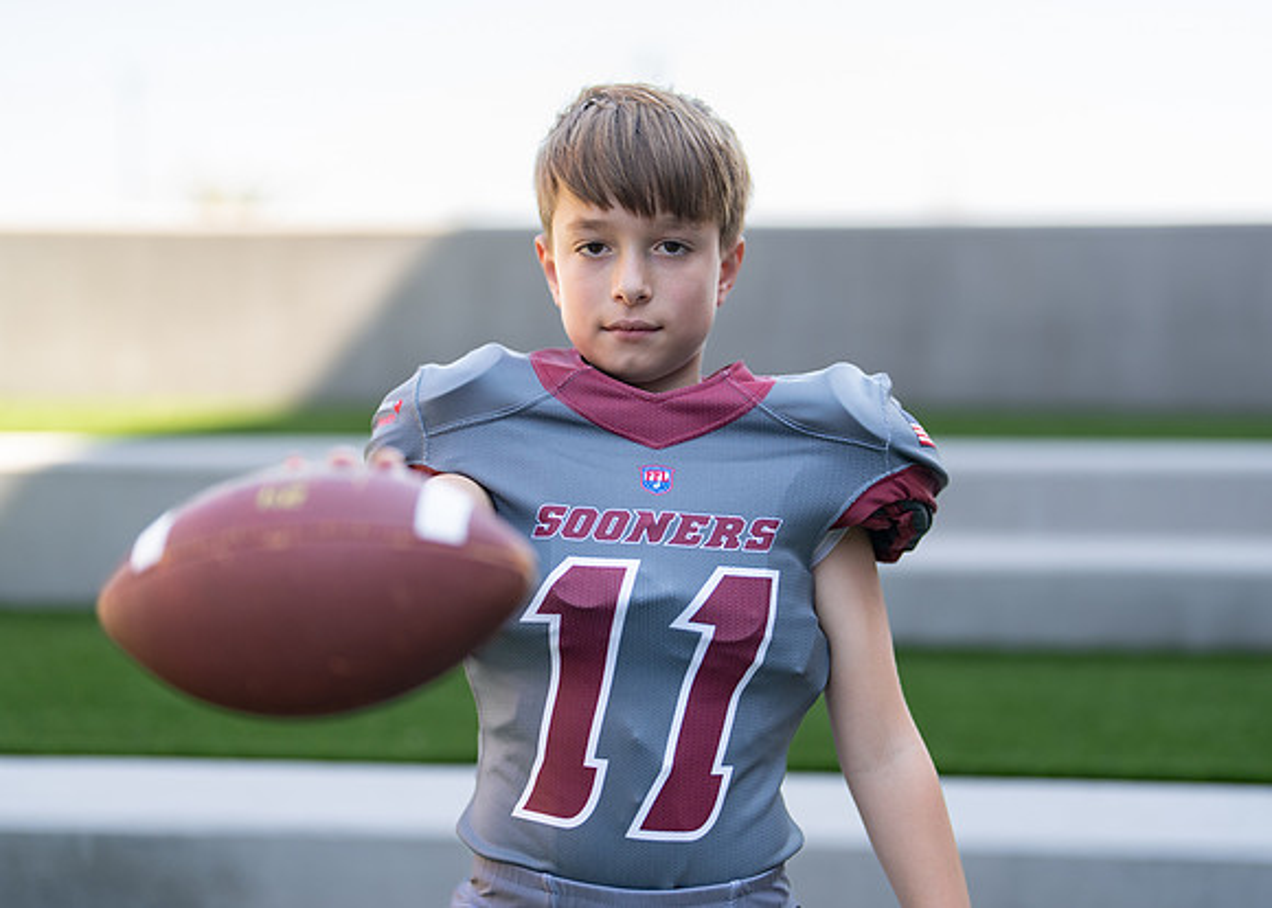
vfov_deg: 23.7
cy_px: 440
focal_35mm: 60
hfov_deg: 32.7
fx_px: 2168
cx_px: 671
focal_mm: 50
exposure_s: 1/1600
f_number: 1.2
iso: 100
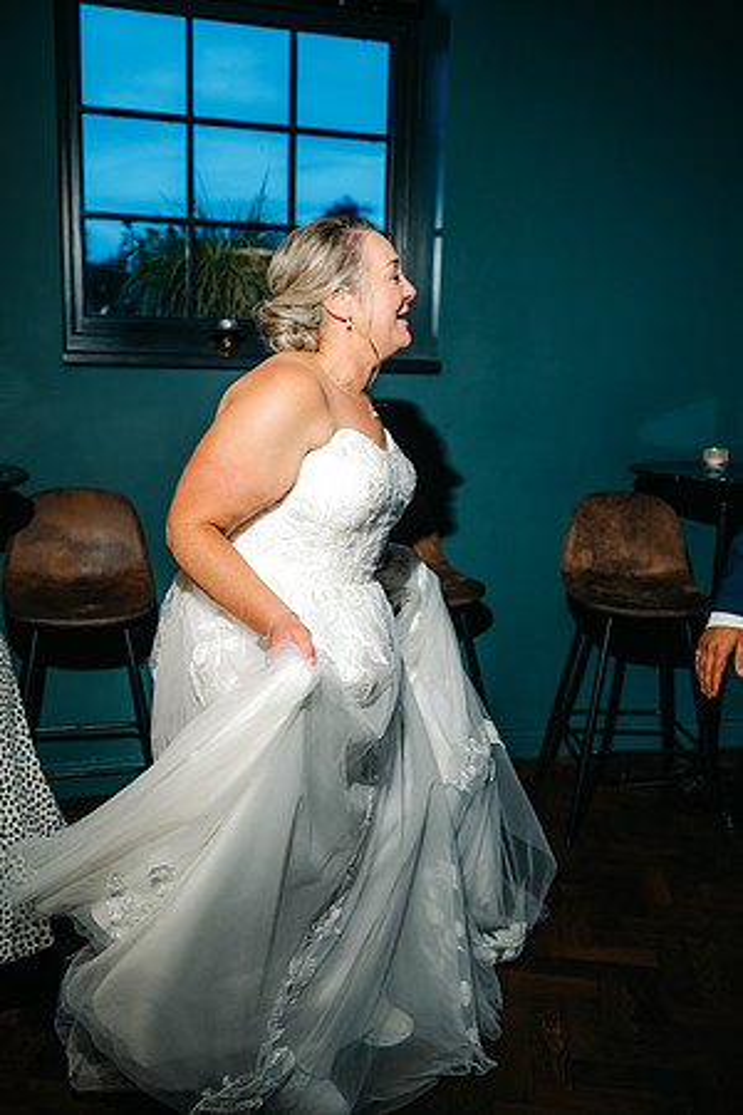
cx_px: 372
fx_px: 1083
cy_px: 558
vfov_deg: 54.4
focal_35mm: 35
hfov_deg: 37.9
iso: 400
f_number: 2.5
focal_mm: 35
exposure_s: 1/200
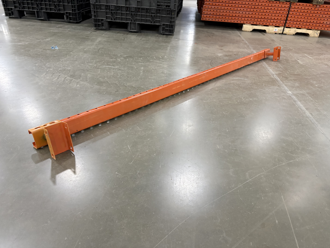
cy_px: 124
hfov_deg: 67.3
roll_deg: -4.5
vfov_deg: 53.1
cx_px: 165
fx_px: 248
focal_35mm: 26
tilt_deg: -30.3
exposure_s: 1/60
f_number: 1.6
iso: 400
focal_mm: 5.96
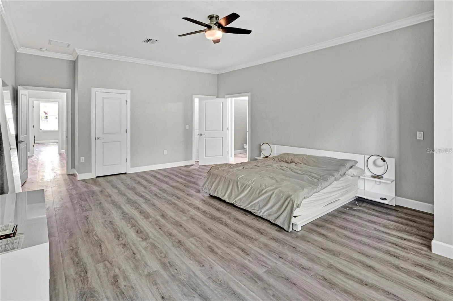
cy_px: 150
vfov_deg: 72.0
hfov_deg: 95.0
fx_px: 208
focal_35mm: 16
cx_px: 226
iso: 320
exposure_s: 1/1.67
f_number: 16
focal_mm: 11
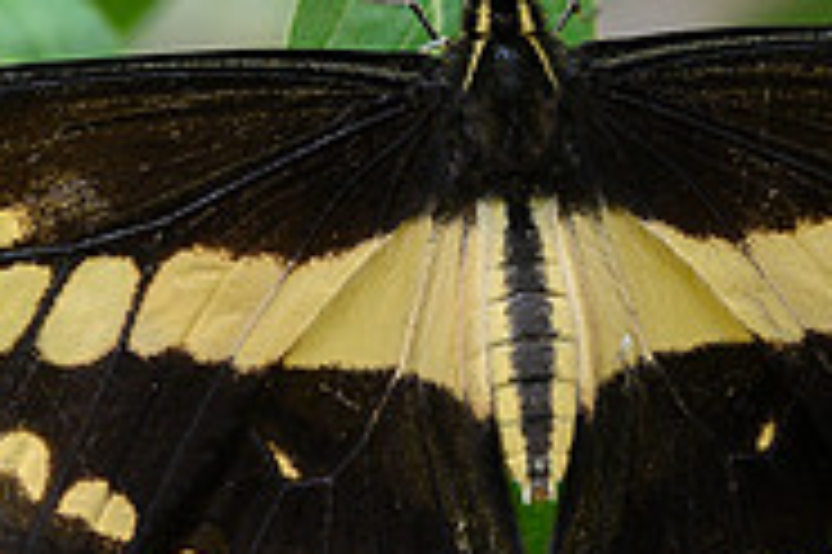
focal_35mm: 837
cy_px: 47
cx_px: 743
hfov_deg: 2.5
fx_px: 19326
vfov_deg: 1.6
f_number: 5
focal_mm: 190
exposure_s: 1/320
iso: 640
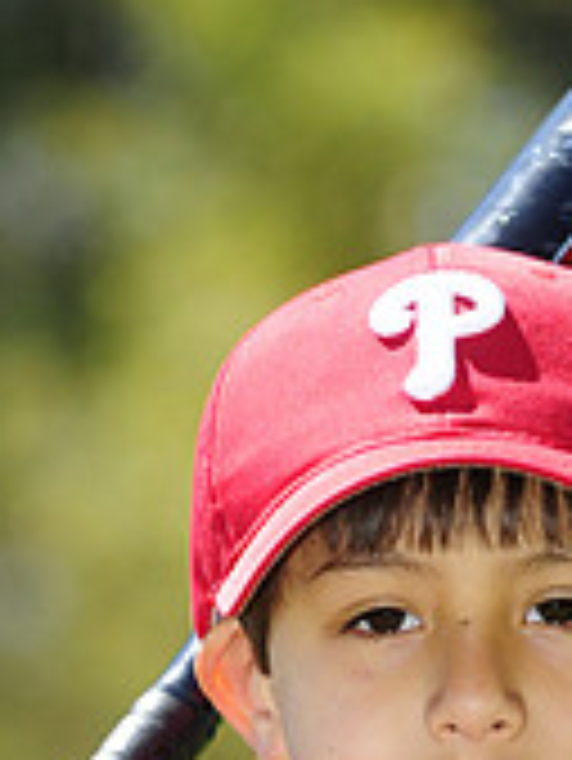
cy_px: 1007
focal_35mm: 641
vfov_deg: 3.1
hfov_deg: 2.3
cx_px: 376
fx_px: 14105
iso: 200
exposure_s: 1/800
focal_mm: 130
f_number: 4.5
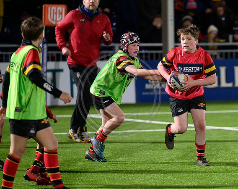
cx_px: 209
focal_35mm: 331
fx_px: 2322
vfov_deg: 4.6
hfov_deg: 5.9
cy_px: 129
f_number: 3.2
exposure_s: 1/1250
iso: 6400
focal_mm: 200
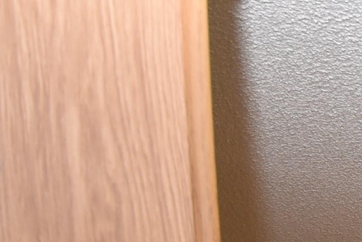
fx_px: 684
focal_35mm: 68
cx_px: 791
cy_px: 536
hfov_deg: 17.1
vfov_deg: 14.8
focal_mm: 10
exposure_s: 1/100
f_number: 5
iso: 800
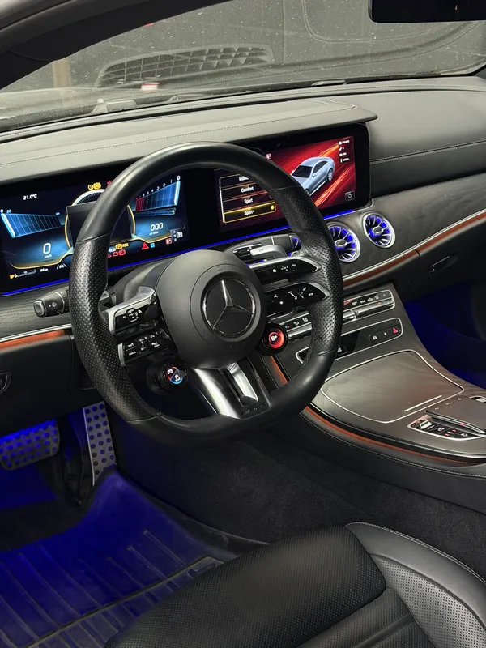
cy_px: 324
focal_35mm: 48
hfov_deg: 30.3
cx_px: 243
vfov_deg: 39.7
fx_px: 899
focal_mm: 6.76
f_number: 1.78
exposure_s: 1/40
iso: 400
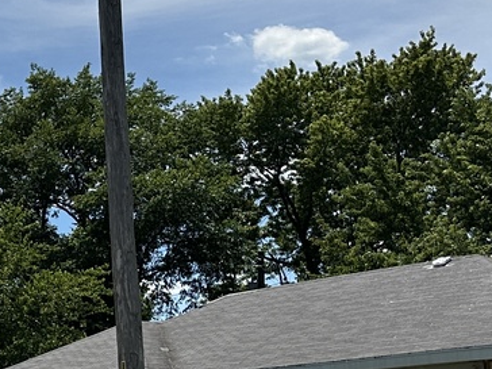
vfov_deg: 15.5
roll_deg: +2.0
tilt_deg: +7.3
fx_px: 1350
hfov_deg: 18.4
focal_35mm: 95
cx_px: -234
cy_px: 300
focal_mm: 6.86
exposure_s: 1/8929
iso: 80
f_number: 1.78
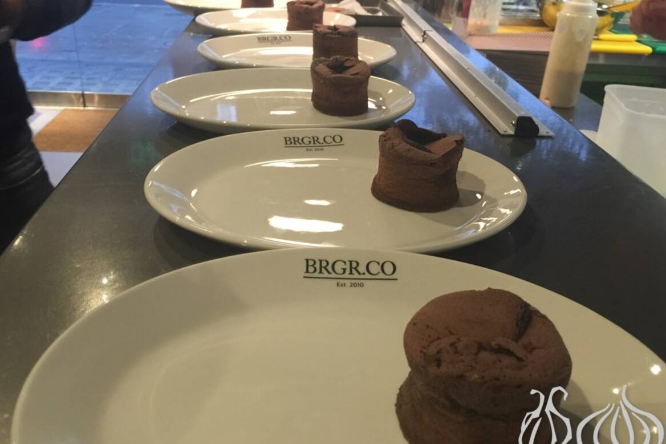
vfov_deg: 42.3
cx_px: 334
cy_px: 215
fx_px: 573
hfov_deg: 60.3
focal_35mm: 31
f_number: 2.2
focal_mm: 4.15
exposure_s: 1/15
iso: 125
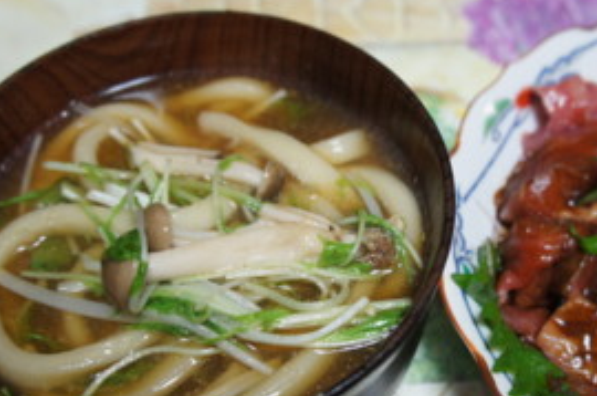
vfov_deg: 24.4
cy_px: 262
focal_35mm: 55
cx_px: 440
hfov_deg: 35.6
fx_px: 910
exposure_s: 1/100
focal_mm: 22
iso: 1600
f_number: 4
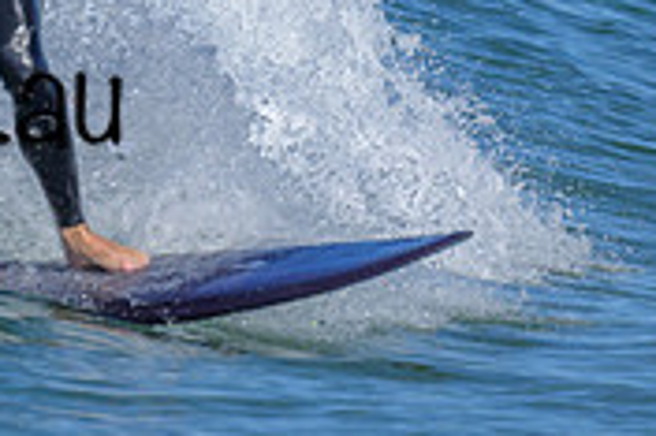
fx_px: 65665
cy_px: 110
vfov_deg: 0.4
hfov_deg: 0.6
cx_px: -242
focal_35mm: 3607
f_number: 6.3
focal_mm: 800
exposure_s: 1/2000
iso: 220
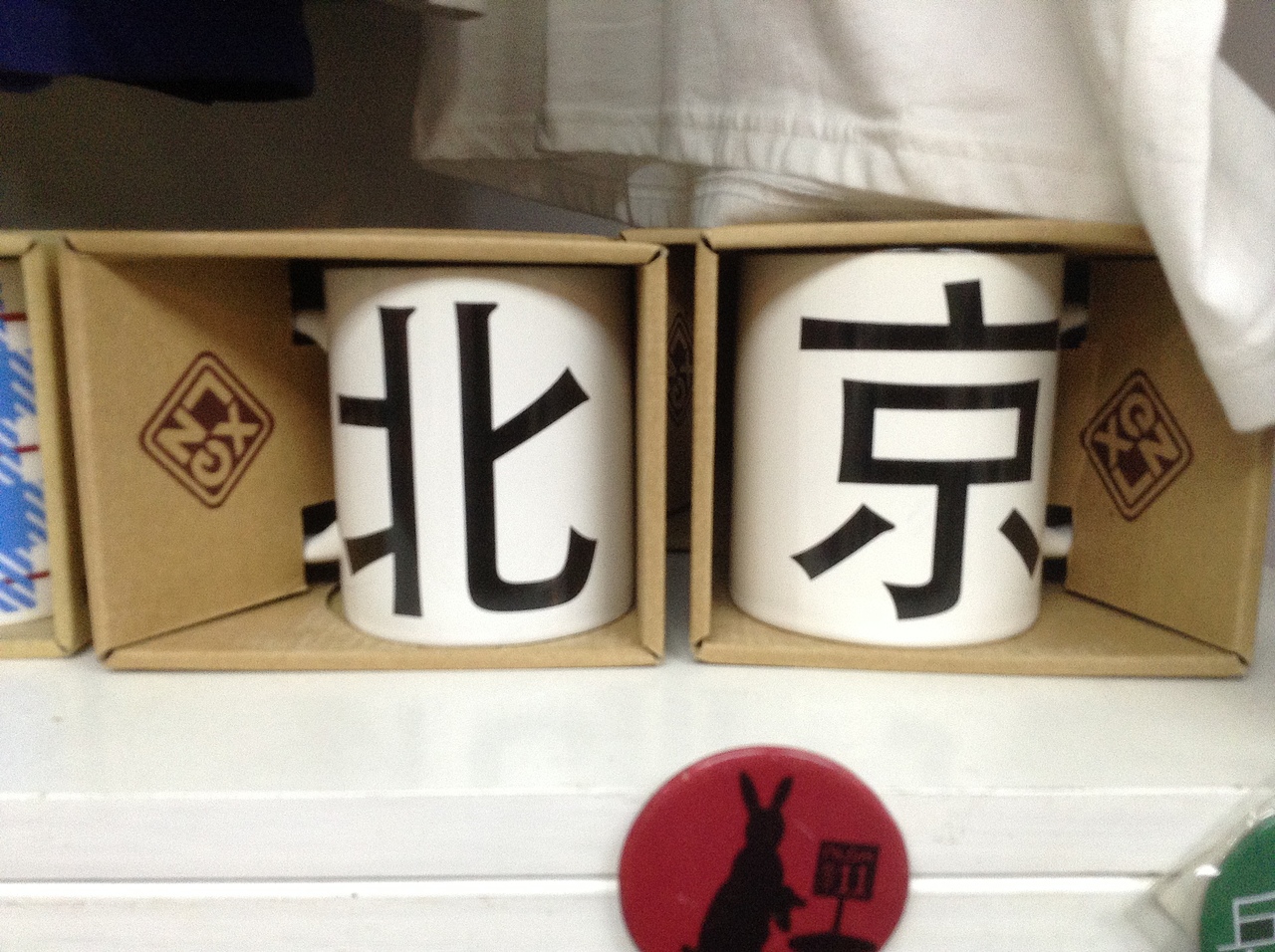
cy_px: 476
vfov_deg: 42.8
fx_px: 1214
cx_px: 638
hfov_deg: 55.4
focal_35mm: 33
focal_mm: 3.3
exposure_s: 1/24
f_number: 2.4
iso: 100
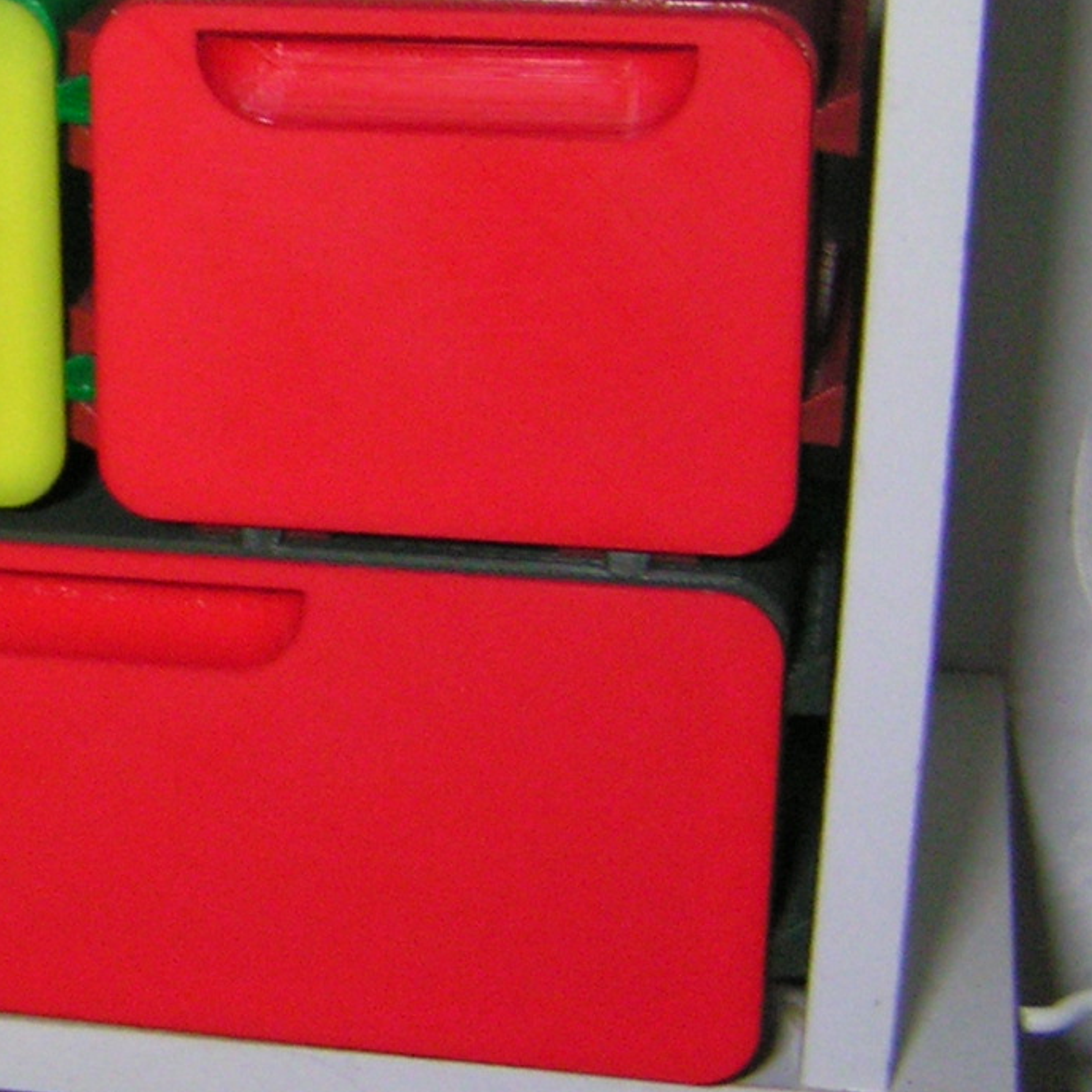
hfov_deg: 16.4
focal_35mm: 100
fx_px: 3569
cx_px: -373
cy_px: 405
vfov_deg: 17.4
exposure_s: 1/30
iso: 200
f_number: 2.8
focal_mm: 5.8
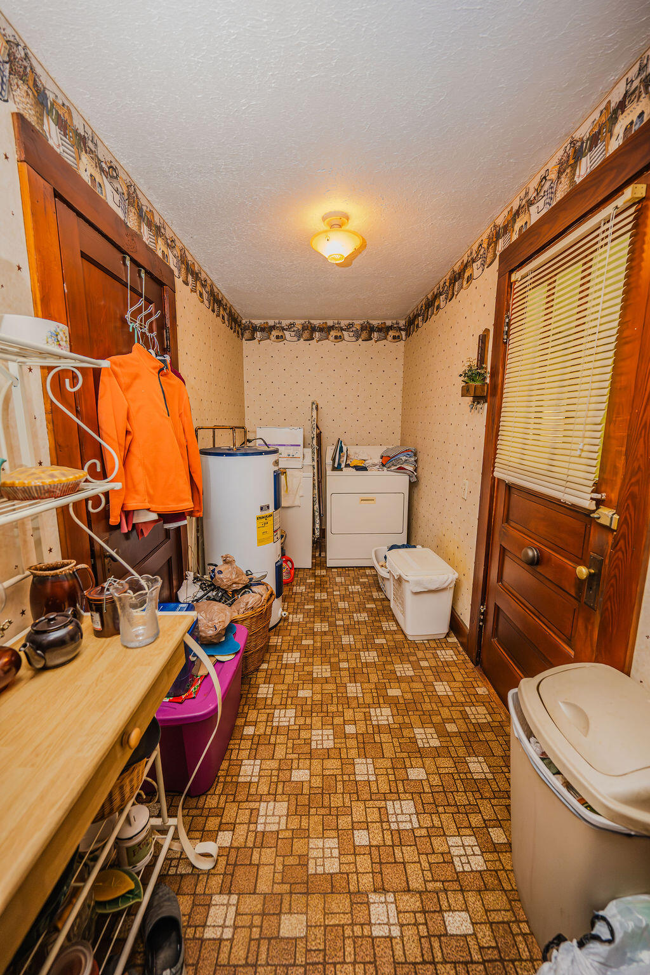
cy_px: 488
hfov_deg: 81.2
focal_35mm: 14
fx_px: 379
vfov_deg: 104.3
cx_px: 325
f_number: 4
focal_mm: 14
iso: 2000
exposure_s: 1/200
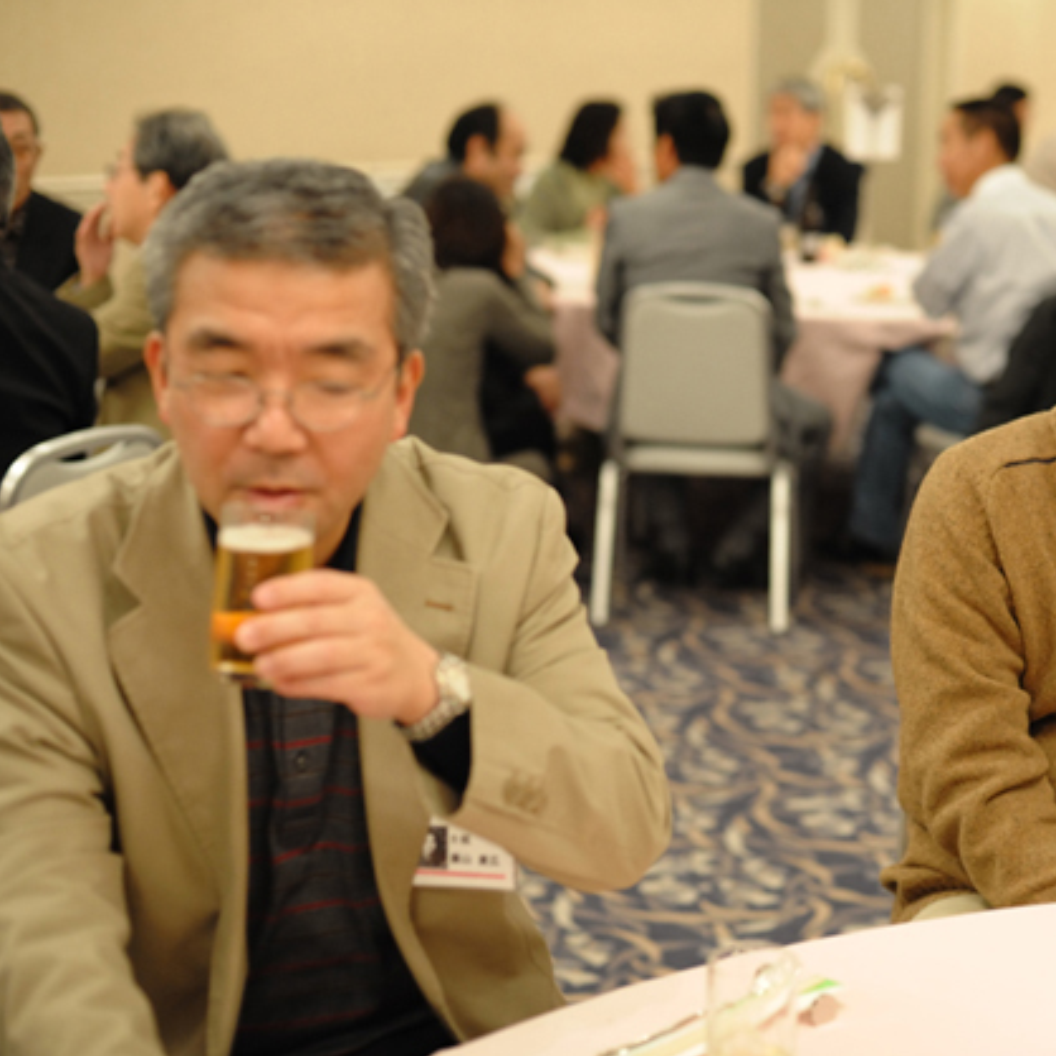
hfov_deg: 26.3
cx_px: 712
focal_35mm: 65
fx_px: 2243
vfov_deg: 26.5
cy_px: 525
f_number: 2.8
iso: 1800
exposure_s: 1/100
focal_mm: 50
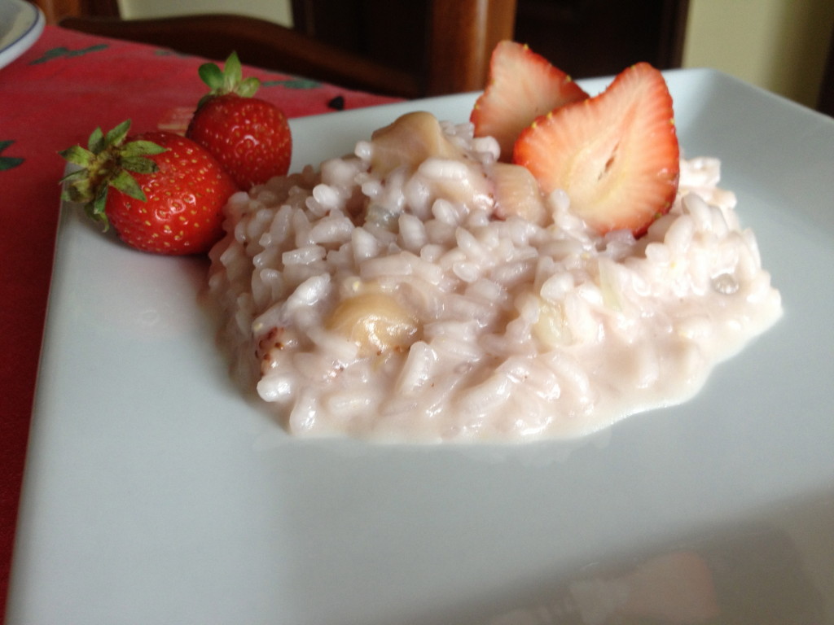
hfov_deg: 52.6
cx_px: 417
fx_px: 843
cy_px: 312
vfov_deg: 40.7
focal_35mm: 35
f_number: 2.4
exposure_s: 1/20
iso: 100
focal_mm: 4.28
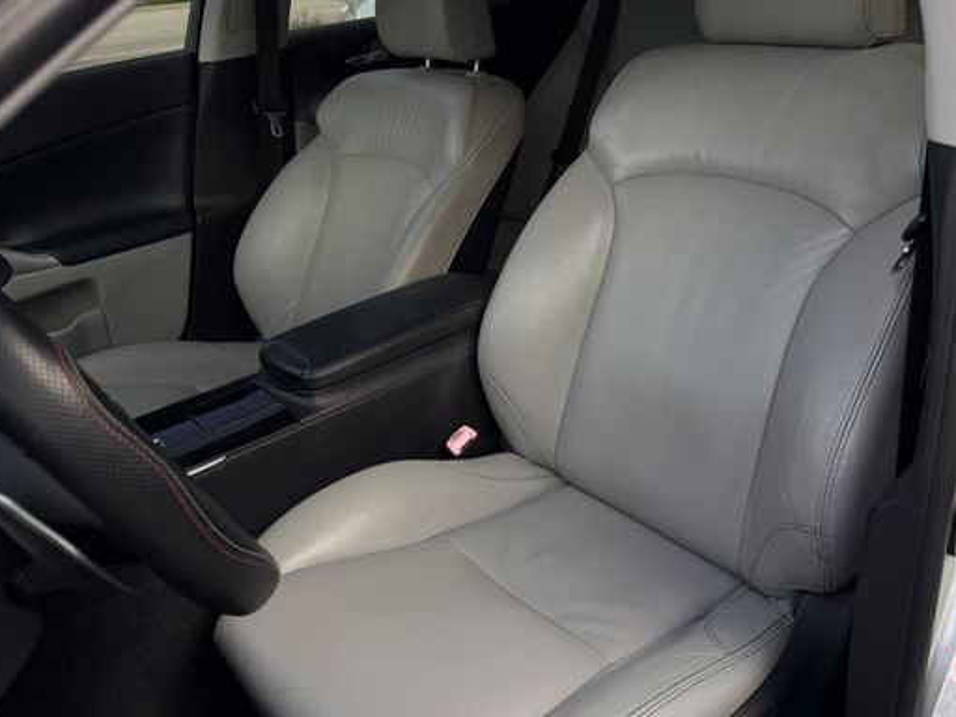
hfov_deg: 59.9
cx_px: 495
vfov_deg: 46.7
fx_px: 829
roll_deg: +3.7
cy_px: 314
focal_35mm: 30
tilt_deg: -23.4
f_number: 1.78
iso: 80
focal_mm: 6.76
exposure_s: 1/772
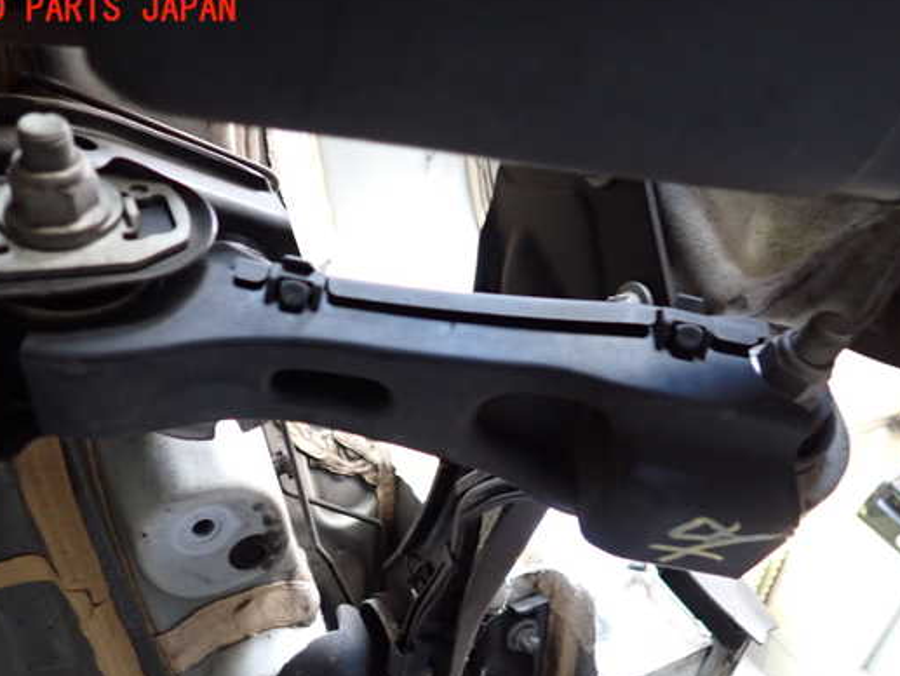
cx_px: 442
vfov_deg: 48.1
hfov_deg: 61.6
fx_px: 754
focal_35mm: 29
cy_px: 380
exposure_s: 1/30
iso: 640
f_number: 2
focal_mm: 4.5
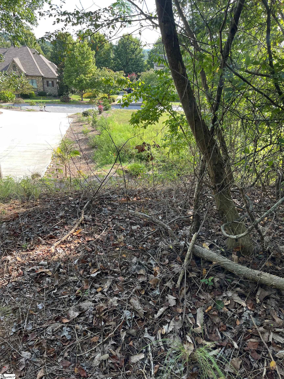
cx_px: 142
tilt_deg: -25.9
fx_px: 284
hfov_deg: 53.1
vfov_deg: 67.3
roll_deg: -0.5
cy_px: 190
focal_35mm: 26
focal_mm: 5.1
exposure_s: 1/239
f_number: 1.6
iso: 40
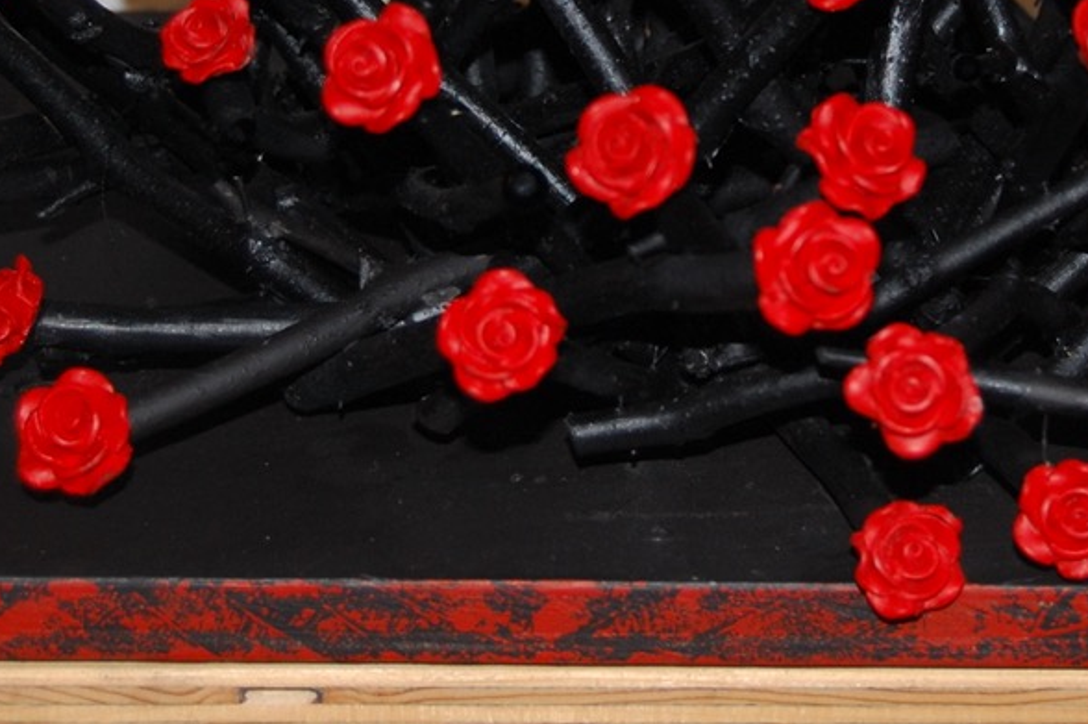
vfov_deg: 10.9
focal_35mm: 124
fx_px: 3744
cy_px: -56
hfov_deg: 16.5
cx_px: 701
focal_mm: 38
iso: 400
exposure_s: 1/60
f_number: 5
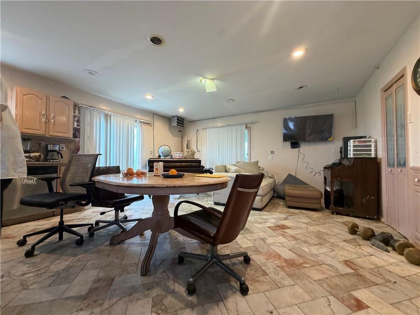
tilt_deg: +1.7
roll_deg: +0.1
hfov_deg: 102.1
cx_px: 210
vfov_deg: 85.7
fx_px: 170
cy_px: 158
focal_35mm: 14
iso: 250
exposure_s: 1/60
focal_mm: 2.22
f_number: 2.2
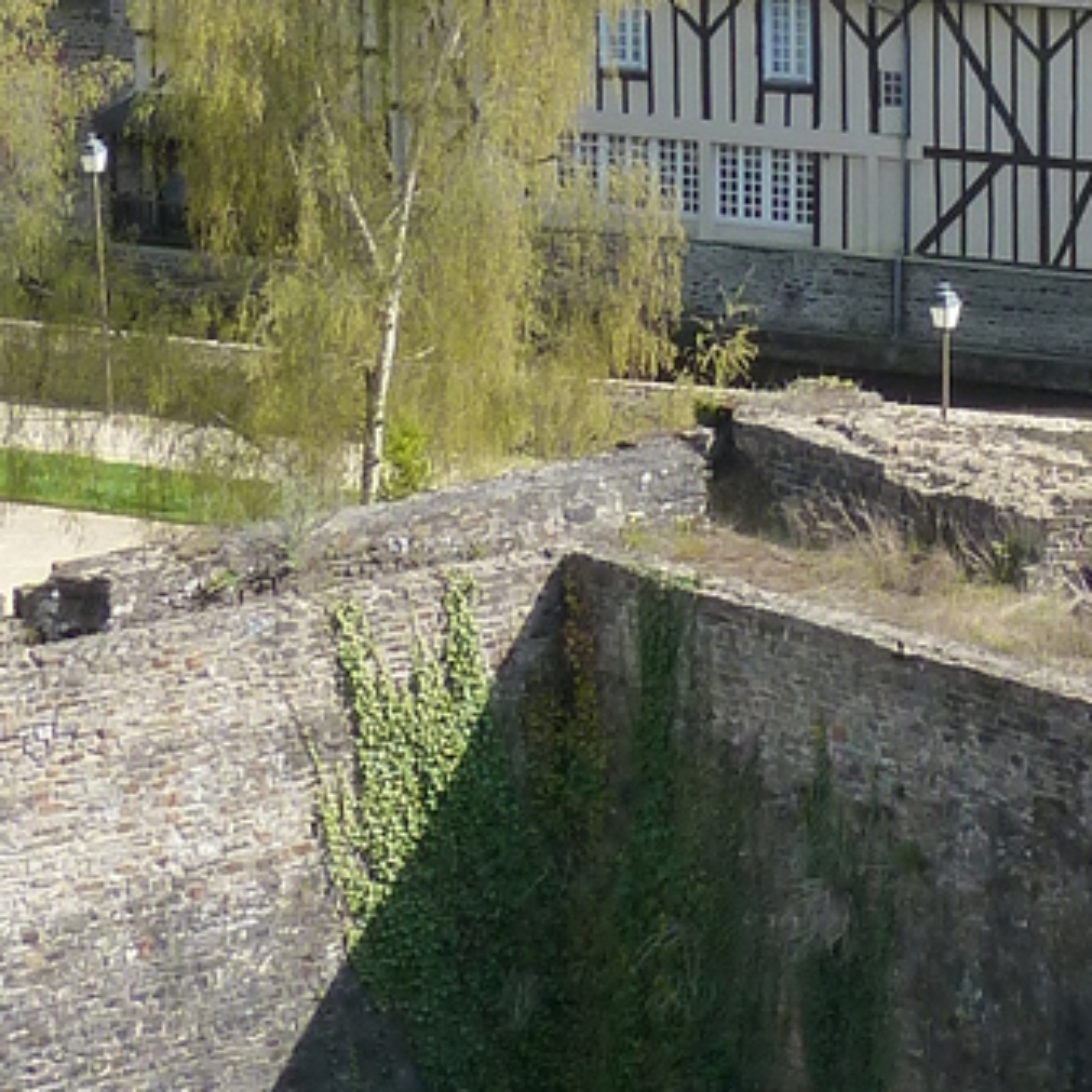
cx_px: 1559
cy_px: -716
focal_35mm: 147
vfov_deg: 11.2
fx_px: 5246
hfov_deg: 11.5
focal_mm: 5.7
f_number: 4
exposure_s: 1/400
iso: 125
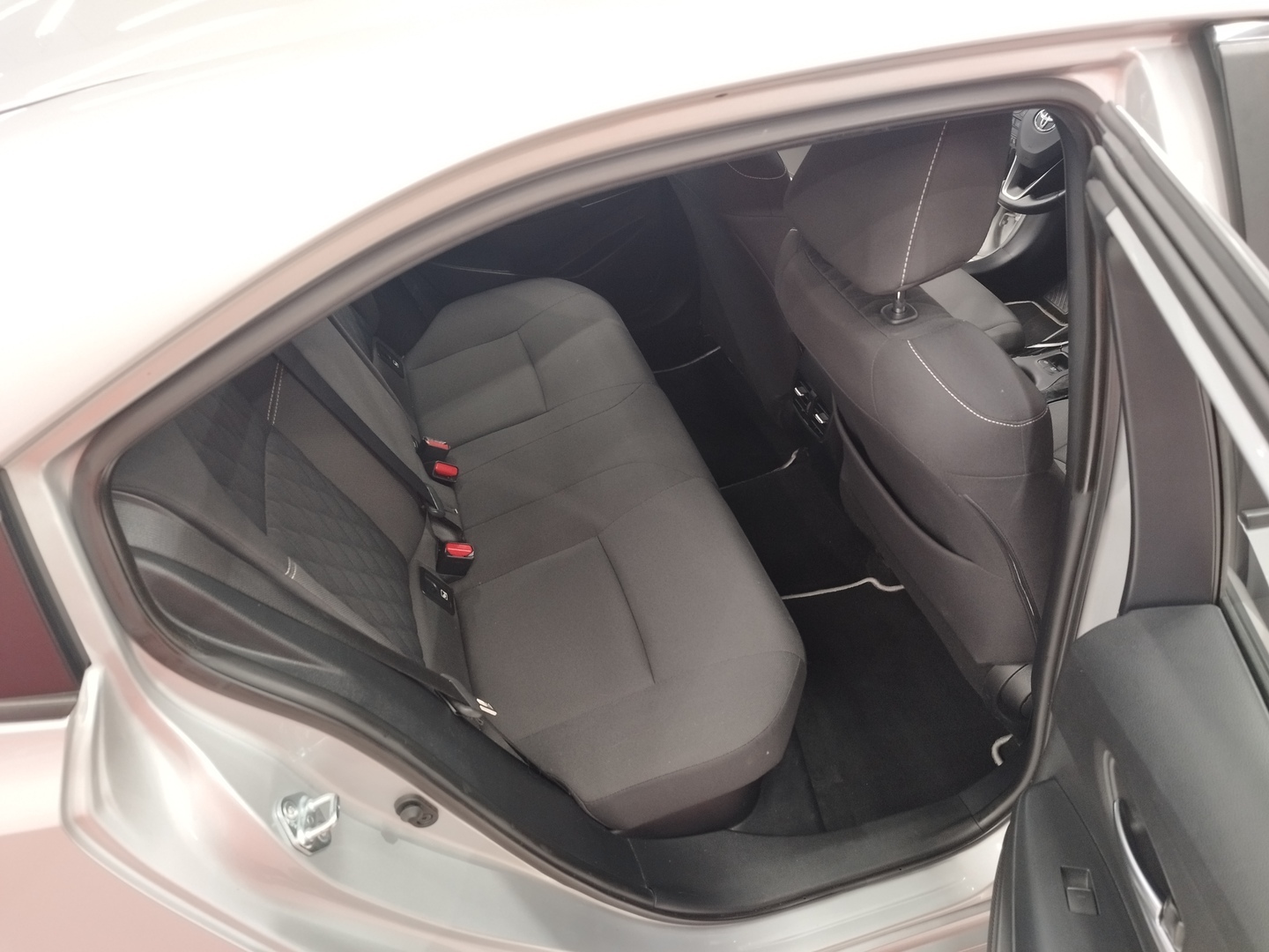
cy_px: 476
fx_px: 916
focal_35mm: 25
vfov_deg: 54.9
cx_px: 634
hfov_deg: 69.4
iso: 320
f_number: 1.89
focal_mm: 5.95
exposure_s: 1/33.3
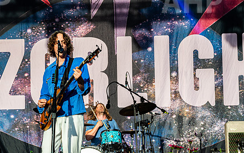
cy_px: 65
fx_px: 658
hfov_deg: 20.9
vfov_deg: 13.2
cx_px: 81
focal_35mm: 99
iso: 640
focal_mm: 70
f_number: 22
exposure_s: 1/100
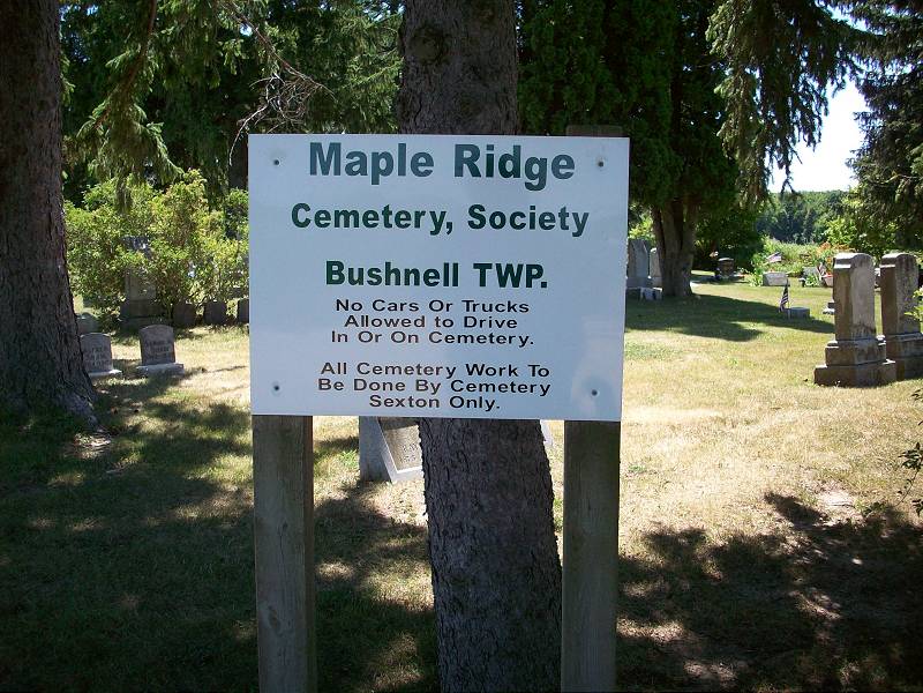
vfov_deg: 38.7
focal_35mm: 37
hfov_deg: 50.1
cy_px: 346
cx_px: 462
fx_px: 987
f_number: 2.8
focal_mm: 6.2
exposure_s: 1/406
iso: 80
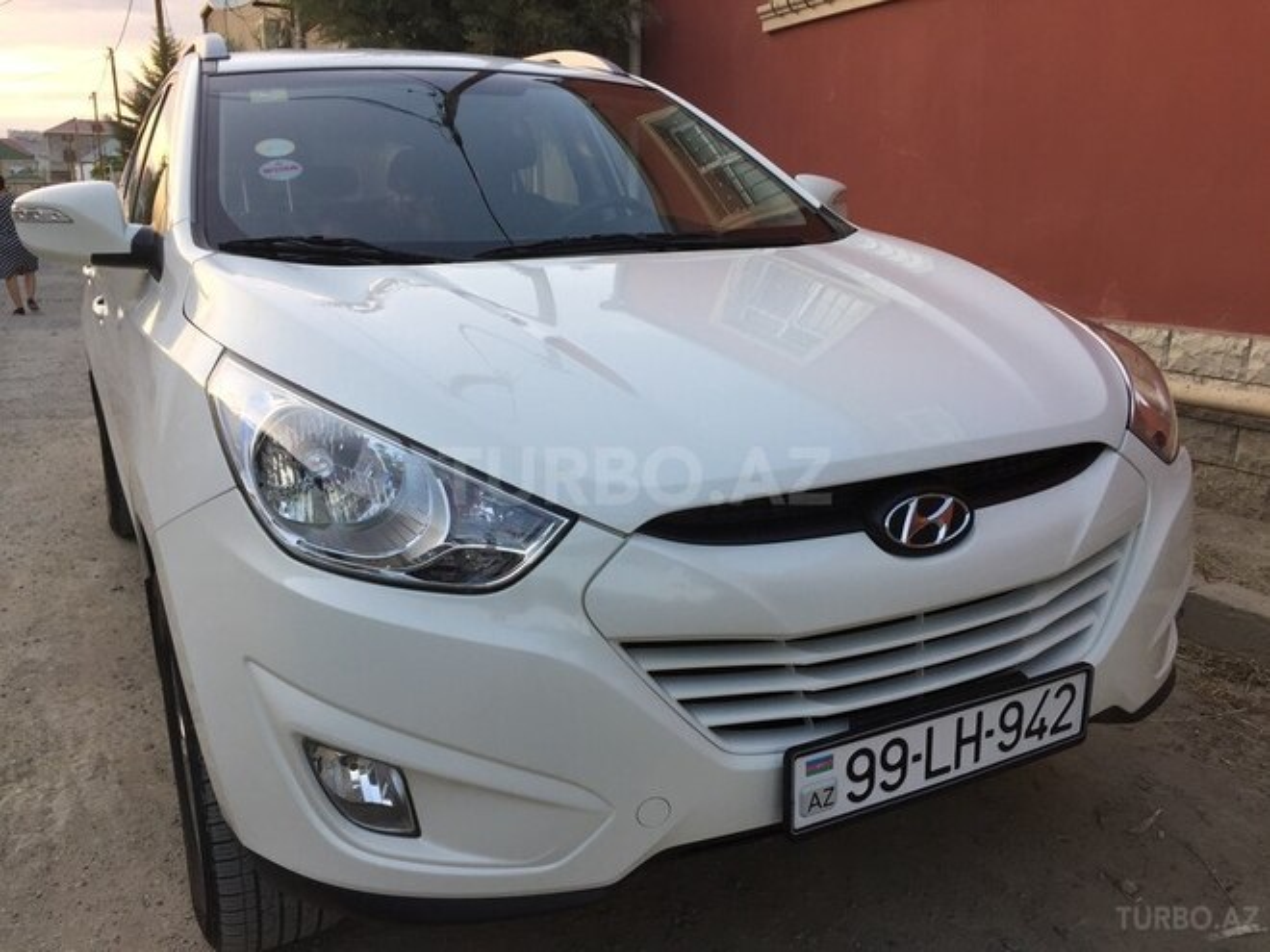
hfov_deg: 61.7
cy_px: 476
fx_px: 1064
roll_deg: -0.1
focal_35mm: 29
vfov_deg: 48.2
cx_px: 635
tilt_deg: -12.5
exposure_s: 1/100
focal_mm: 4.15
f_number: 2.2
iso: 32
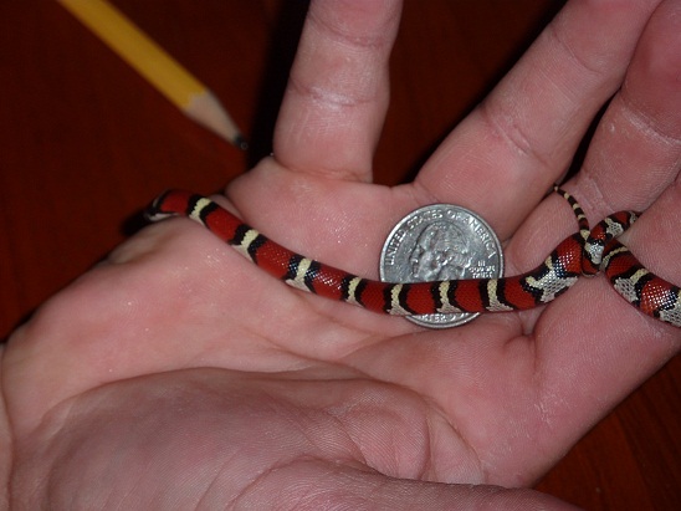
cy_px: 256
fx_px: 3580
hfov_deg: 10.9
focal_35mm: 182
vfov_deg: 8.2
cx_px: 340
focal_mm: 29.9
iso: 100
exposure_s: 1/100
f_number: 4.5
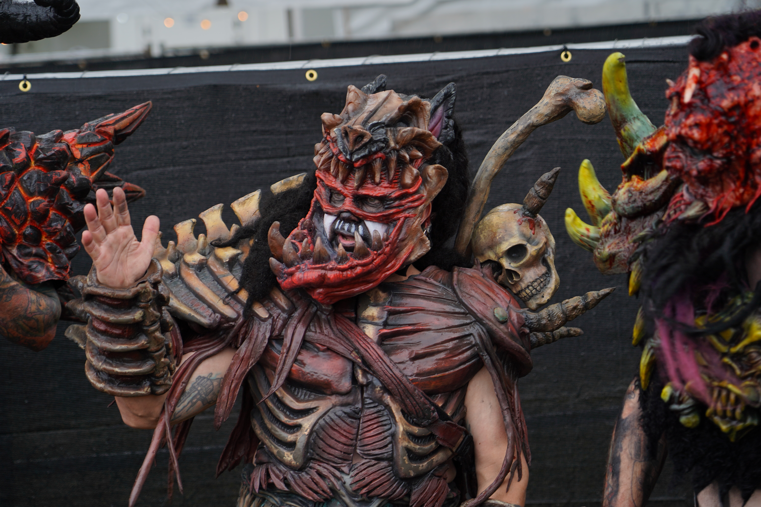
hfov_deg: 19.5
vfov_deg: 13.0
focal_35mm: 105
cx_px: 380
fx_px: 2219
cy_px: 254
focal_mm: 105
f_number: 4
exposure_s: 1/125
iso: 125
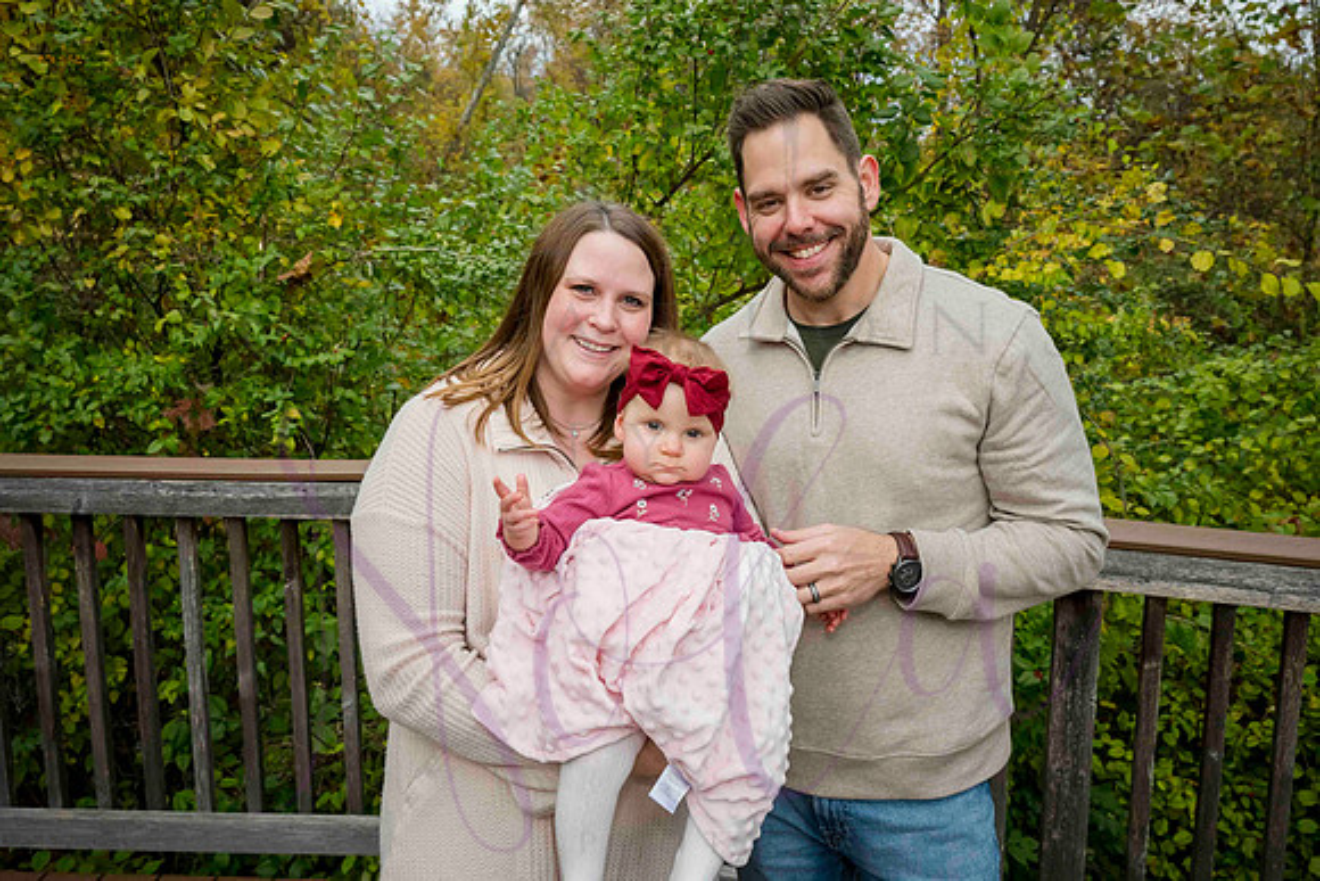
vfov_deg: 45.0
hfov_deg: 64.0
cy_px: 352
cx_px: 652
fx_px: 1056
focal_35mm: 29
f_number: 5.6
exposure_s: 1/640
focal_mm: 24
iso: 400
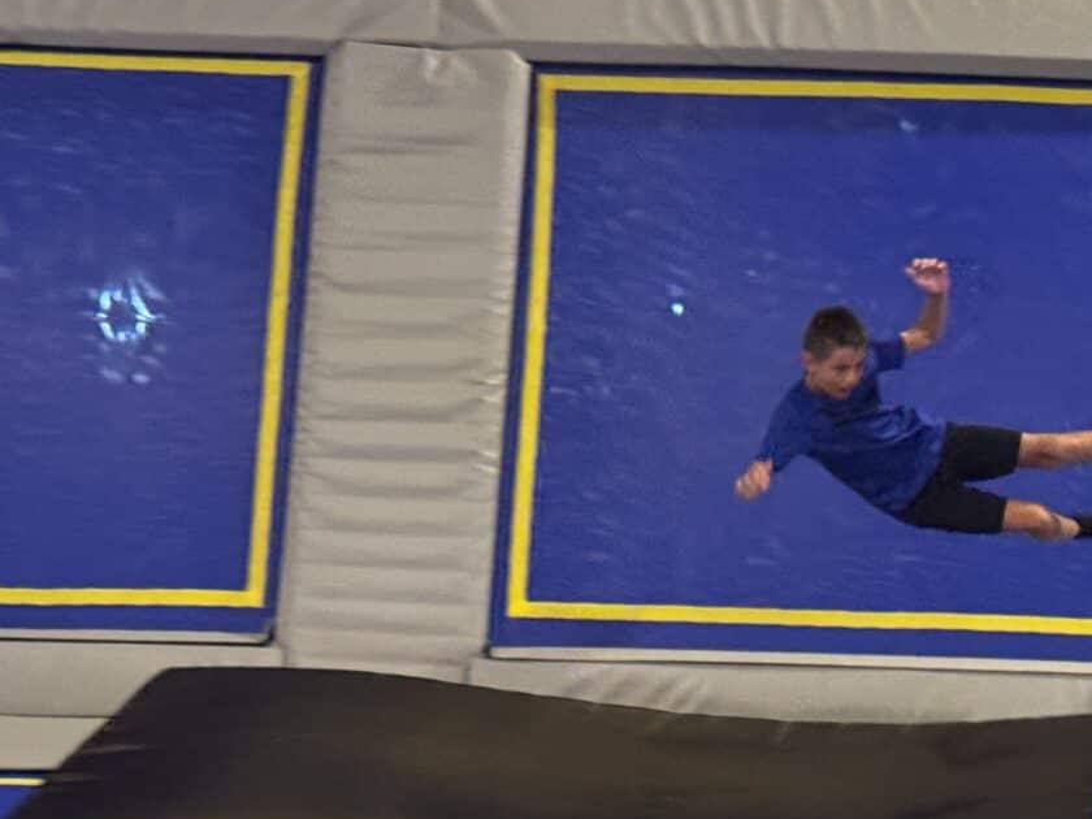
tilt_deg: -12.7
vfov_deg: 12.7
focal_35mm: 117
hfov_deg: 16.6
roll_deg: -2.2
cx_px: 998
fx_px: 3691
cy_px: 359
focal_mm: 6.76
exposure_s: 1/40
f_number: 1.78
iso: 250
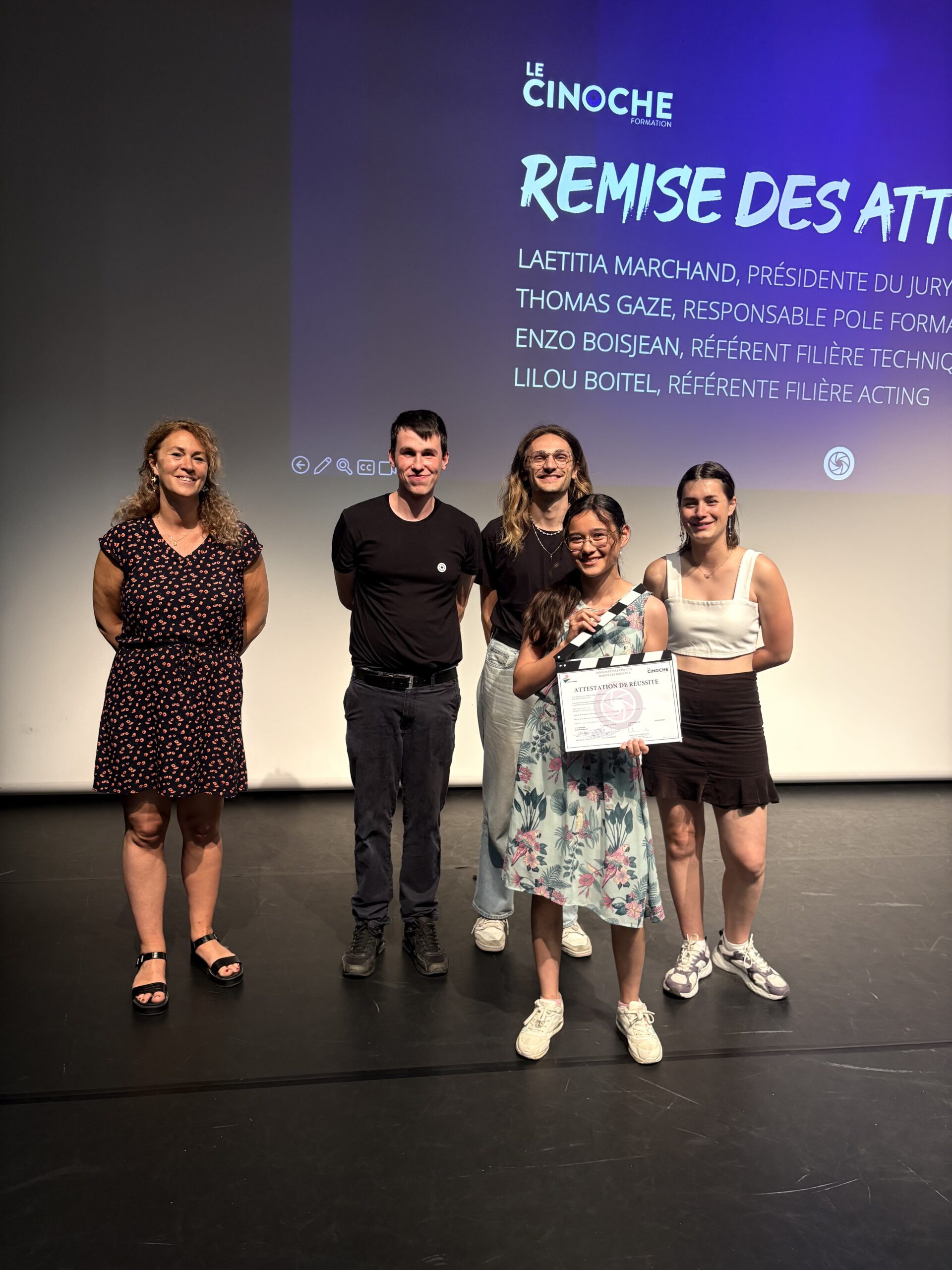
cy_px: 635
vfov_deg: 67.3
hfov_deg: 53.1
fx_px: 953
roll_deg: -1.5
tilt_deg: -7.3
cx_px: 476
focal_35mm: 26
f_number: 1.6
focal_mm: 5.96
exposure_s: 1/50
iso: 200
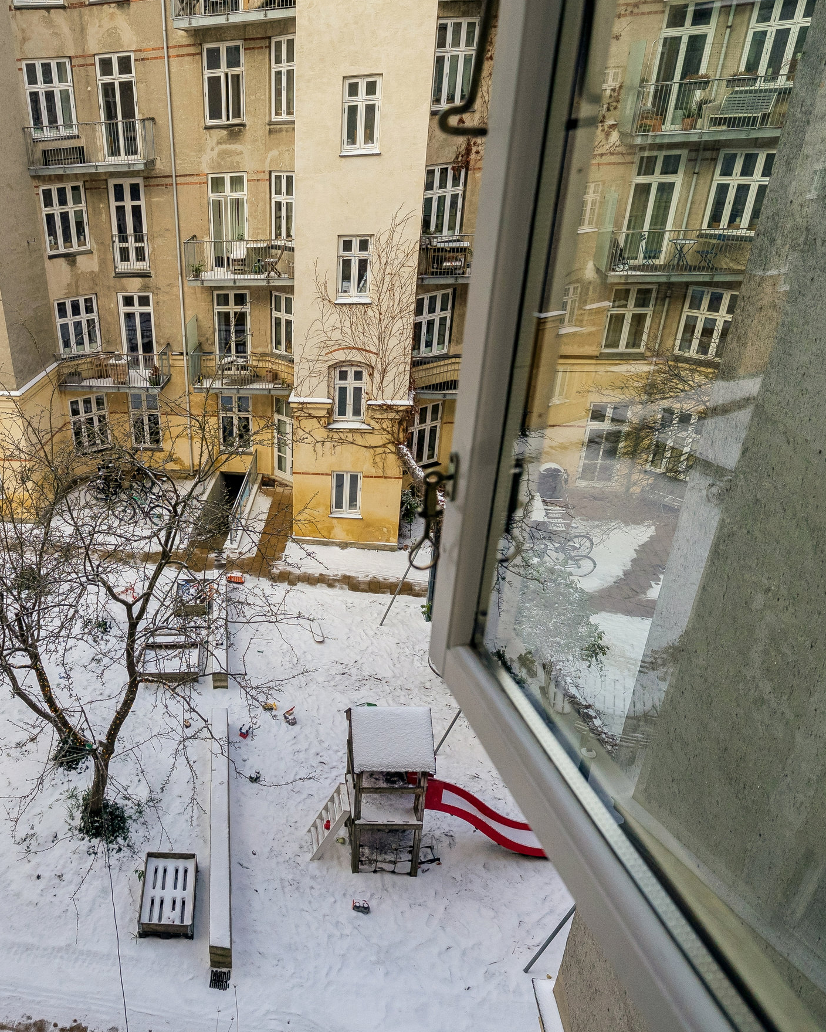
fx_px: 733
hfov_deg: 54.8
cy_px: 508
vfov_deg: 70.3
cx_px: 167
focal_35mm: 24
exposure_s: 1/500
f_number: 5.6
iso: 200
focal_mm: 15
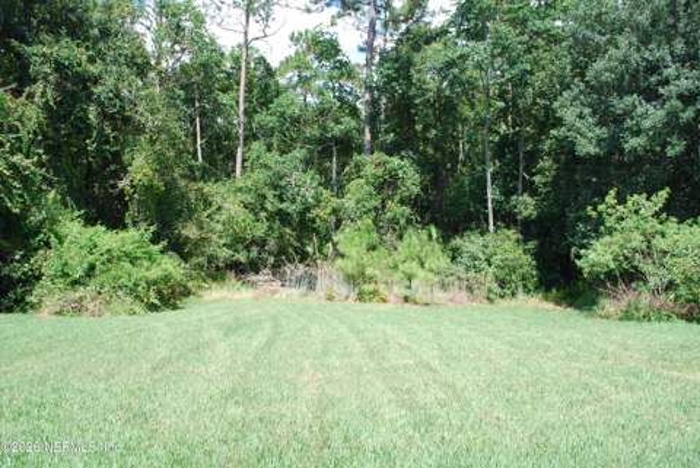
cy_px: 234
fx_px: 525
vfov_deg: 48.0
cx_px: 350
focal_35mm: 27
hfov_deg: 67.3
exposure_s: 1/160
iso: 100
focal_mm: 18
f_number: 6.3
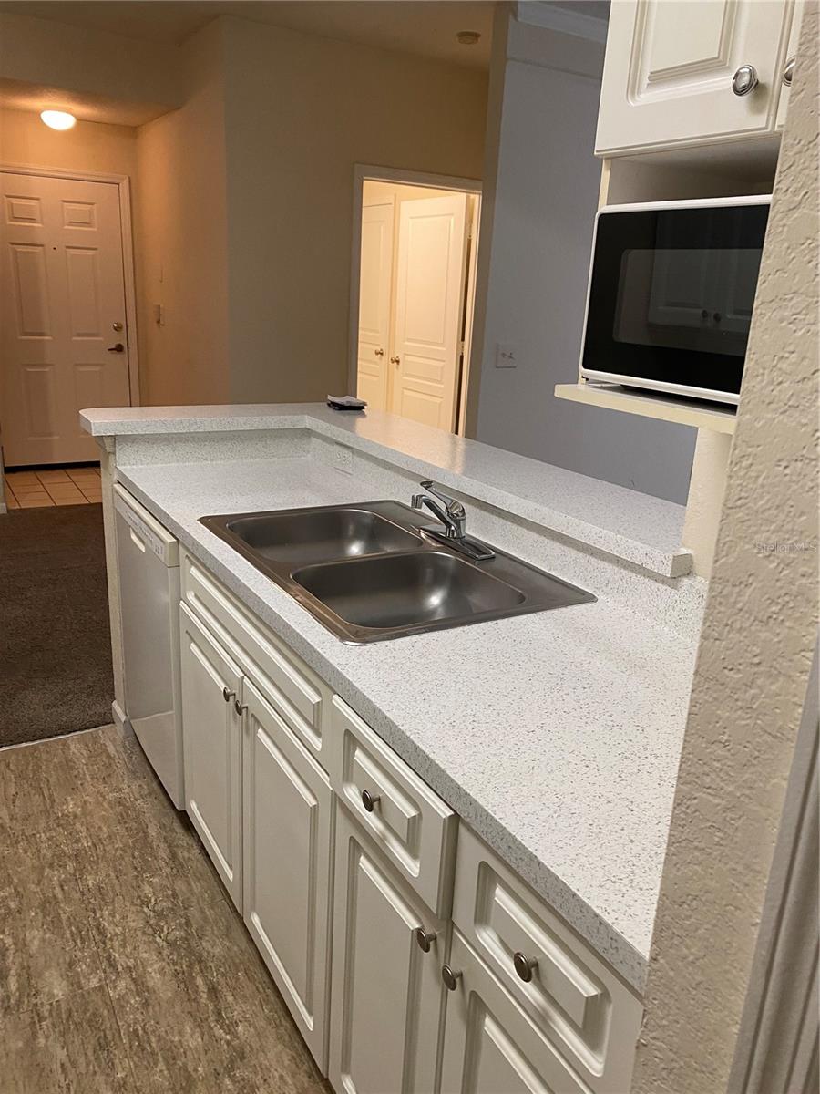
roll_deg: -2.4
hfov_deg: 53.1
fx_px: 821
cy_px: 547
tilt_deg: -14.3
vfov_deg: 67.3
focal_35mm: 26
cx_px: 410
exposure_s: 1/60
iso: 160
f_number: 1.8
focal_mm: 4.25
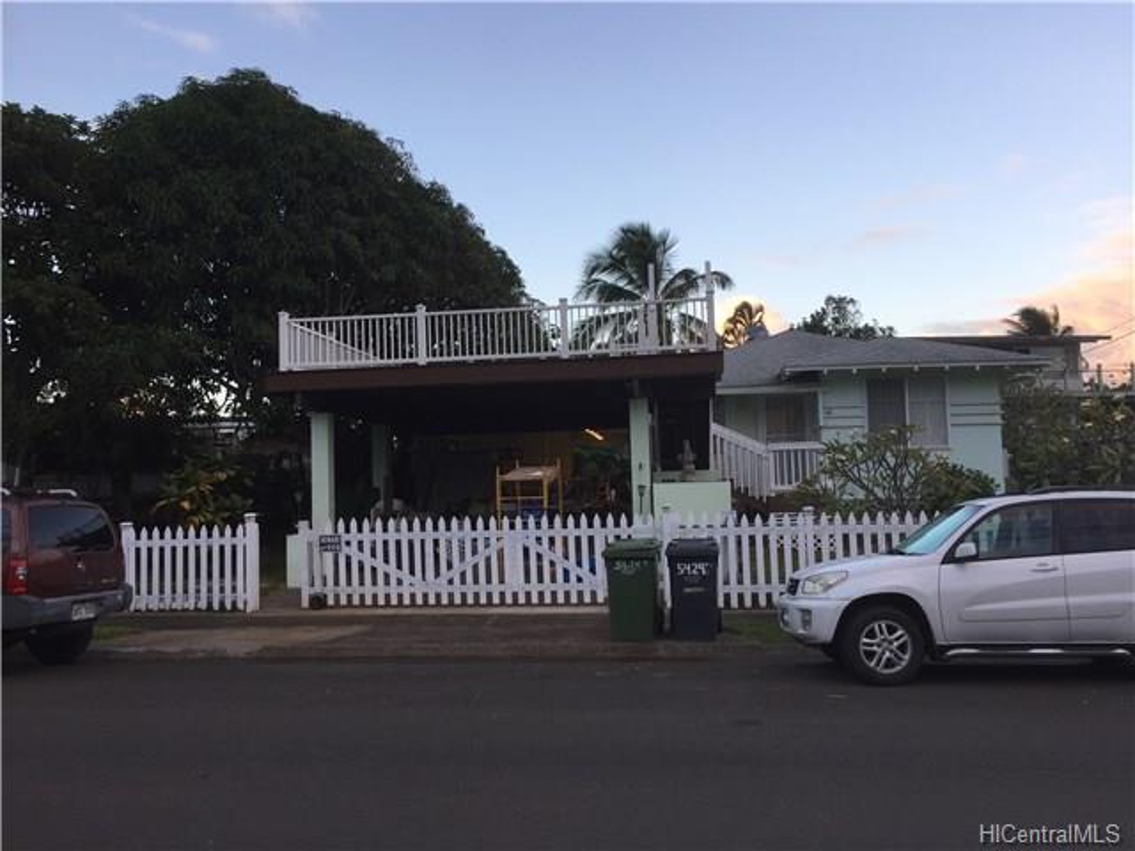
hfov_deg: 61.7
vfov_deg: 48.2
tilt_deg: +4.6
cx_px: 568
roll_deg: -0.5
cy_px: 426
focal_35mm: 29
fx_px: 951
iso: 32
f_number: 2.2
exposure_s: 1/177
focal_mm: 4.15
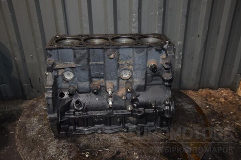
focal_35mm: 36
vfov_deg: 36.9
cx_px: 120
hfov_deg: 53.1
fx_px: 241
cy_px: 80
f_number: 5
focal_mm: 24
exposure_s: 1/60
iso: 800
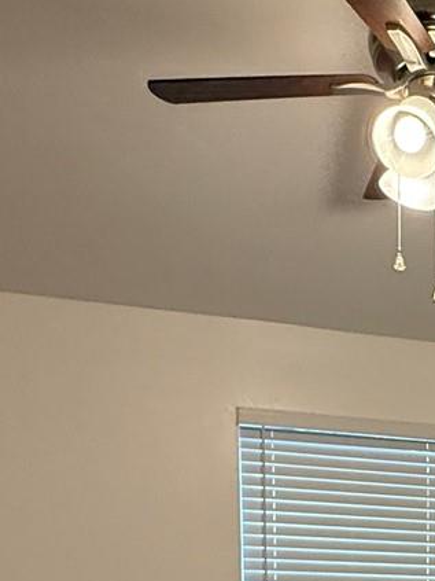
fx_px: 888
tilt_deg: -6.4
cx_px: 516
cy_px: 668
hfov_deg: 24.9
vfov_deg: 31.3
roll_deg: -0.6
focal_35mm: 53
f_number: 2.2
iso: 250
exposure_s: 1/120
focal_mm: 2.22
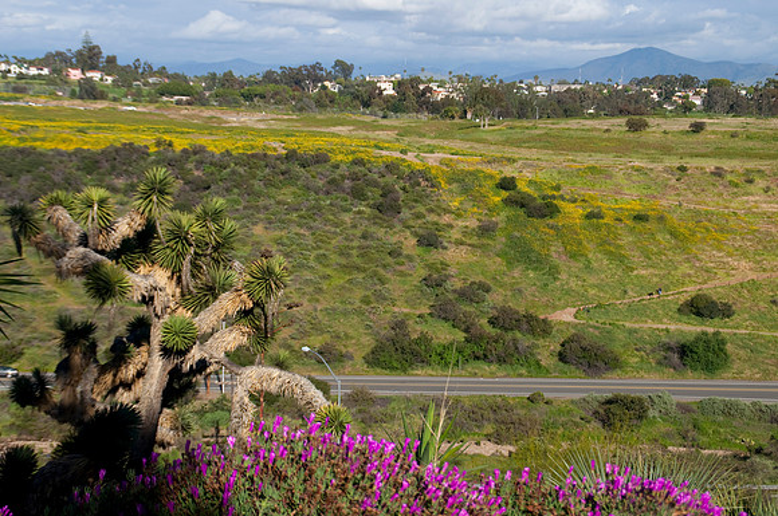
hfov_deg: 31.9
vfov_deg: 21.5
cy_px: 258
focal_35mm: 63
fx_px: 1360
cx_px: 389
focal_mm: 42
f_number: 6.3
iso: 200
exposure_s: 1/1000
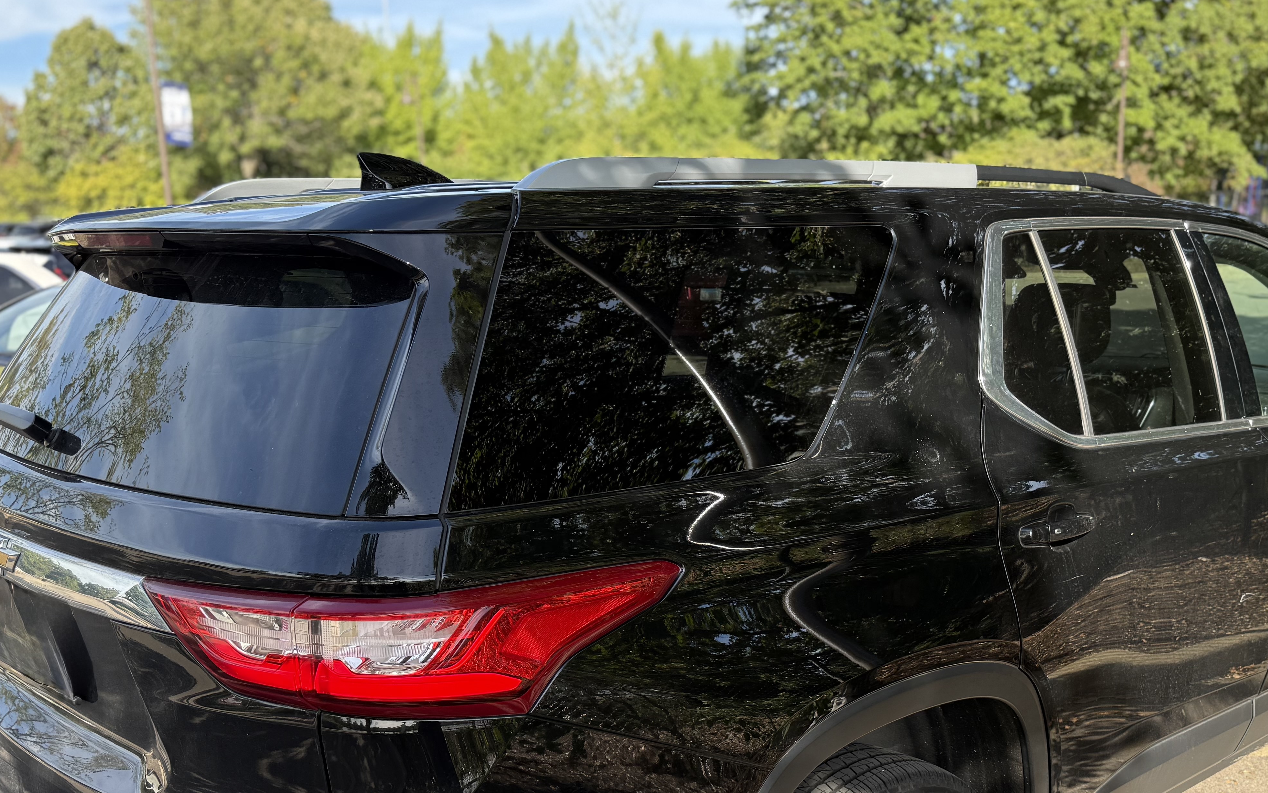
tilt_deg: -14.3
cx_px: 715
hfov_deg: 52.6
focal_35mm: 37
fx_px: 1279
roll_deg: +1.8
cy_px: 606
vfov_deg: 33.7
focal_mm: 6.76
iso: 100
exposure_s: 1/1005
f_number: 1.78
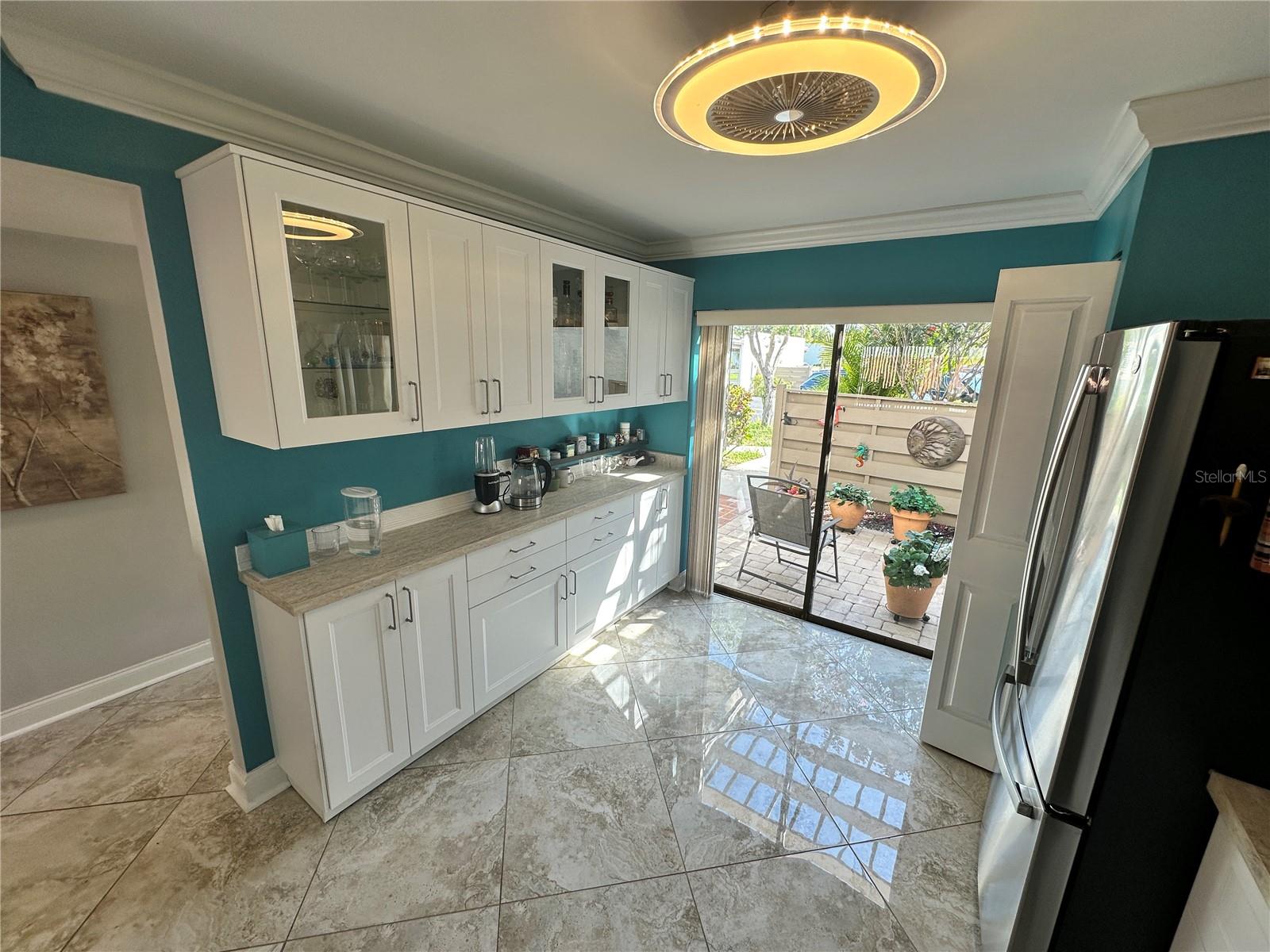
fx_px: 514
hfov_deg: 102.1
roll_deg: -1.5
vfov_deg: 85.7
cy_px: 476
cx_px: 635
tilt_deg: -12.7
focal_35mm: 14
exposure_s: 1/123
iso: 40
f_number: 2.2
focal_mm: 2.22
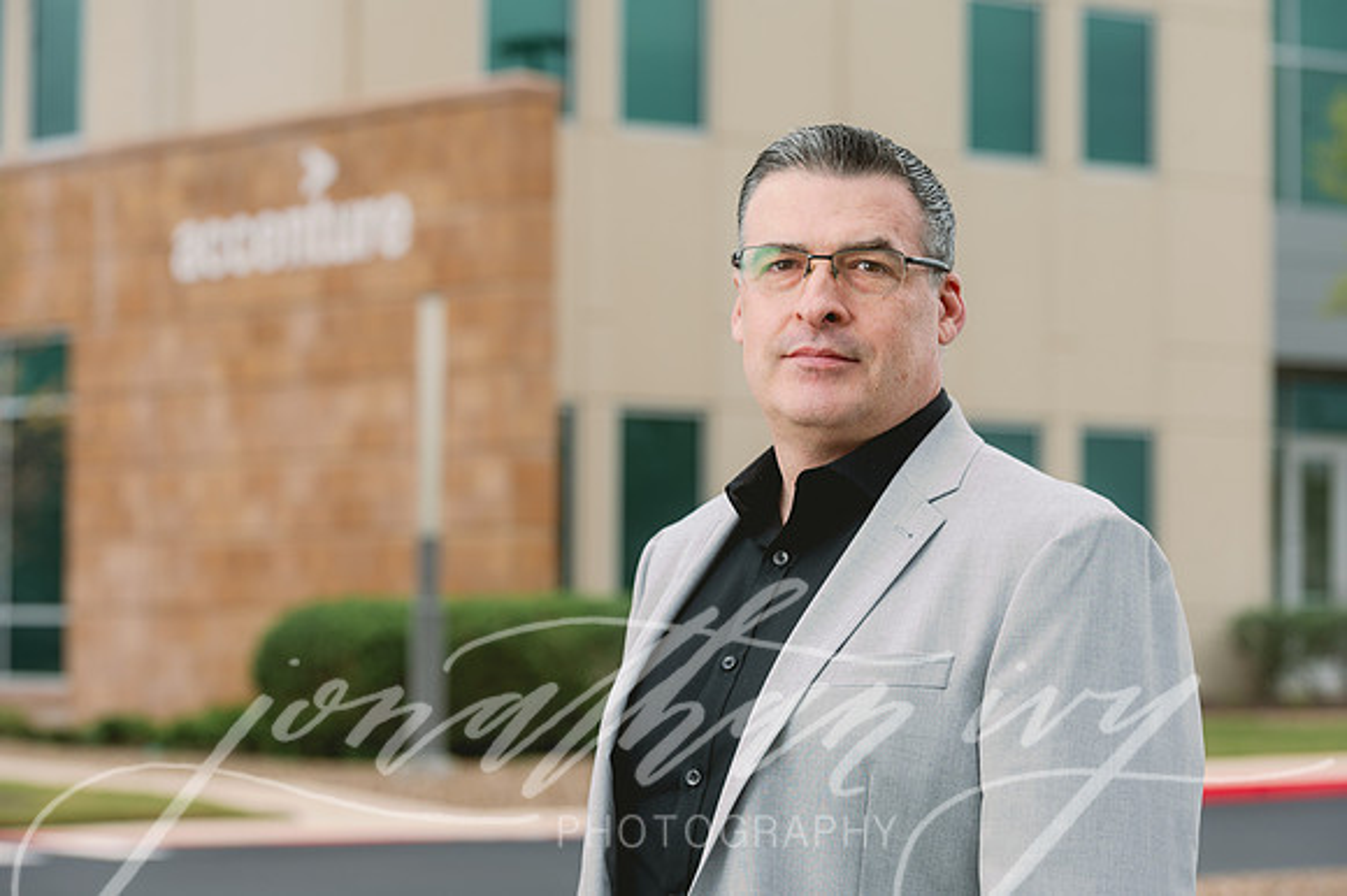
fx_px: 4562
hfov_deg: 16.8
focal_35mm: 122
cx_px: 674
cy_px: 448
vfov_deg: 11.2
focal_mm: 122
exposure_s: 1/200
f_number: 4.5
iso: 100
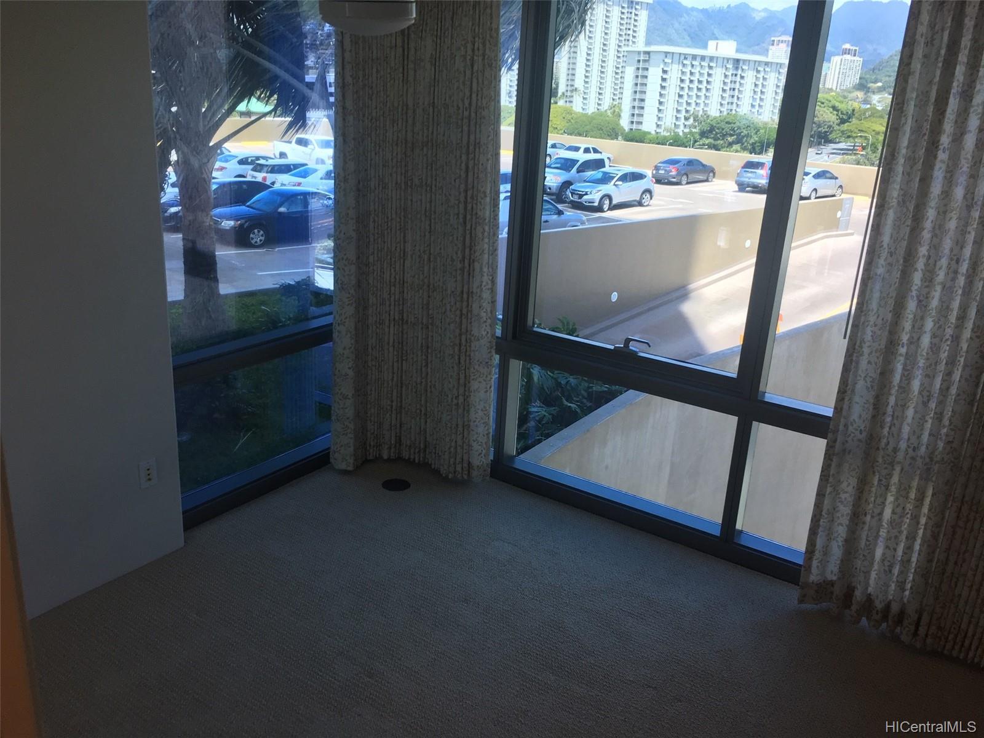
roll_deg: -2.3
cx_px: 492
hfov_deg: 61.7
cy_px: 369
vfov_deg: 48.2
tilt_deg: -18.4
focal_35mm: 29
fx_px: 824
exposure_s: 1/120
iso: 40
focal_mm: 4.15
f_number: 2.2
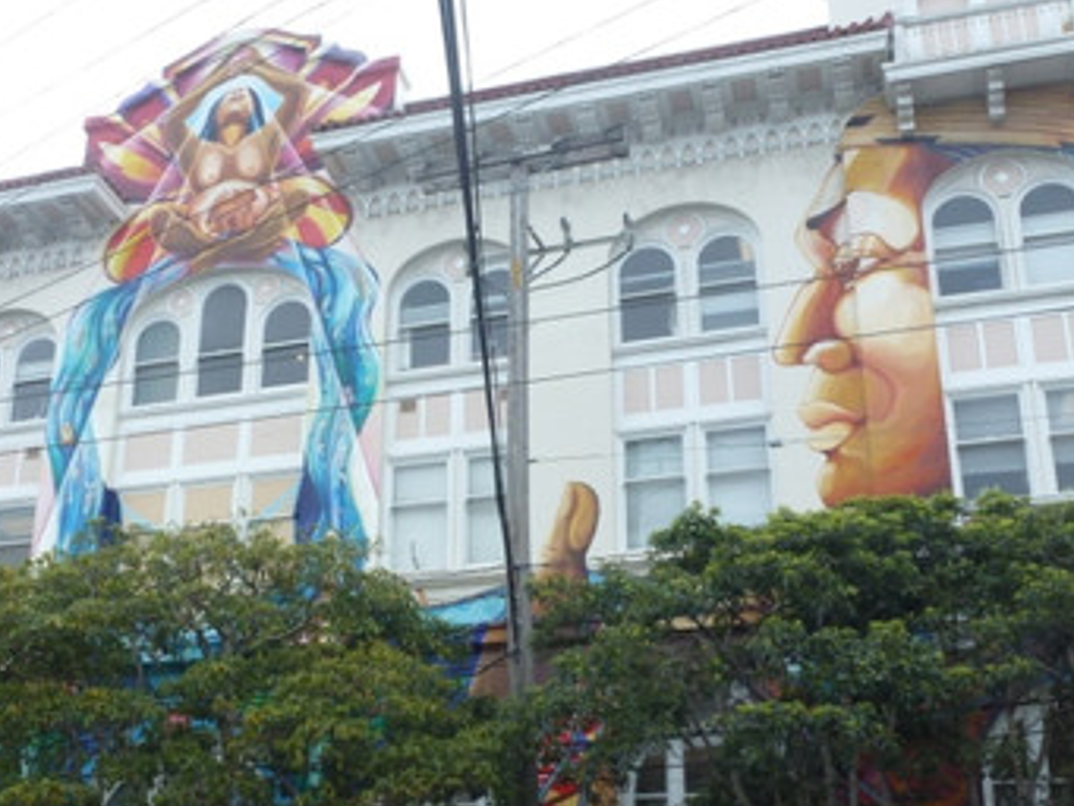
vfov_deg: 31.7
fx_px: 1397
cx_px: 406
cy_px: 595
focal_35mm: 45
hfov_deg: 41.8
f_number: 4
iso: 100
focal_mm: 4.3
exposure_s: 1/250
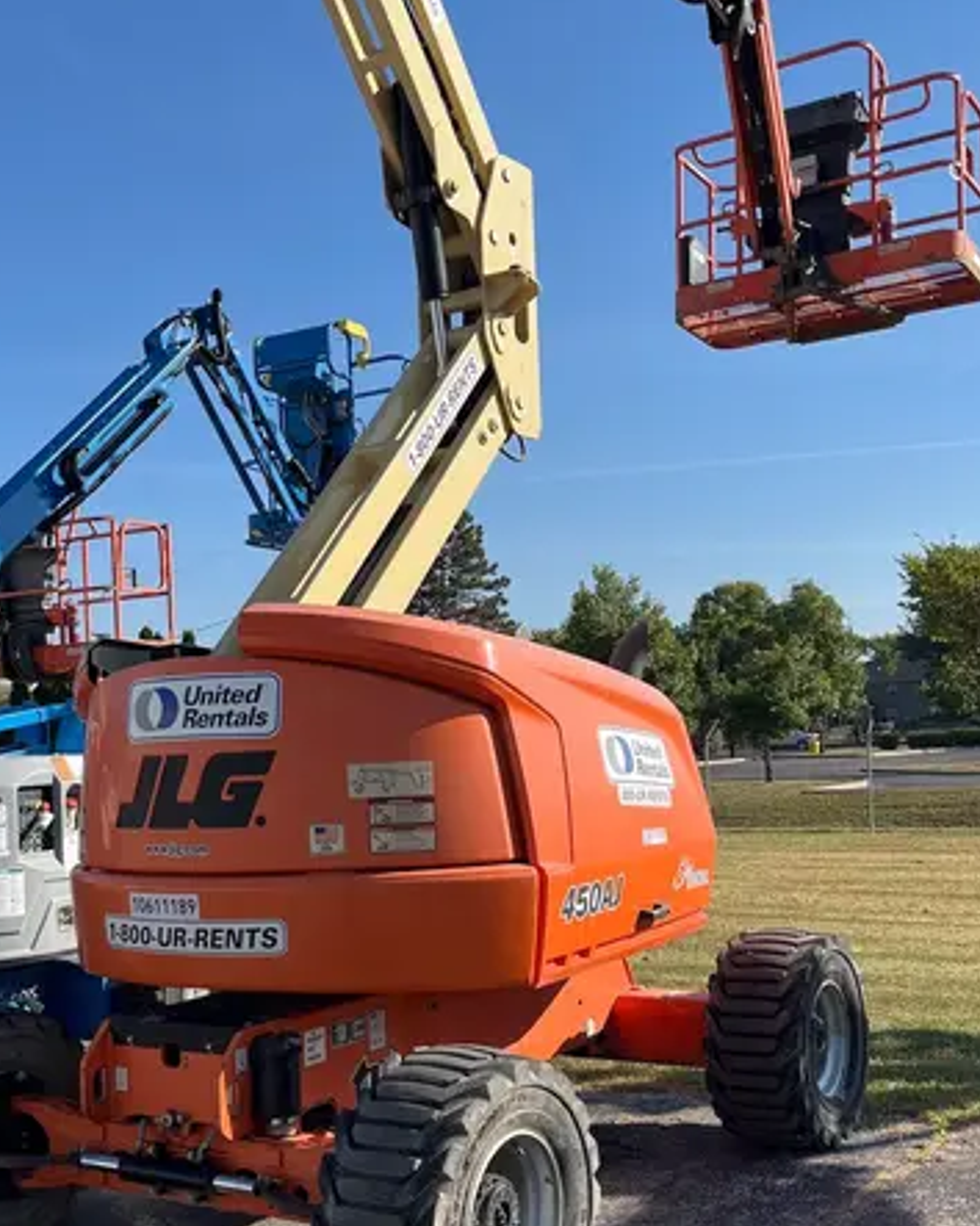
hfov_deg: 35.6
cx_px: 451
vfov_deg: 43.8
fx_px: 1524
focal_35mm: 42
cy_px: 657
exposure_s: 1/3135
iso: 50
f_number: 1.6
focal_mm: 5.1
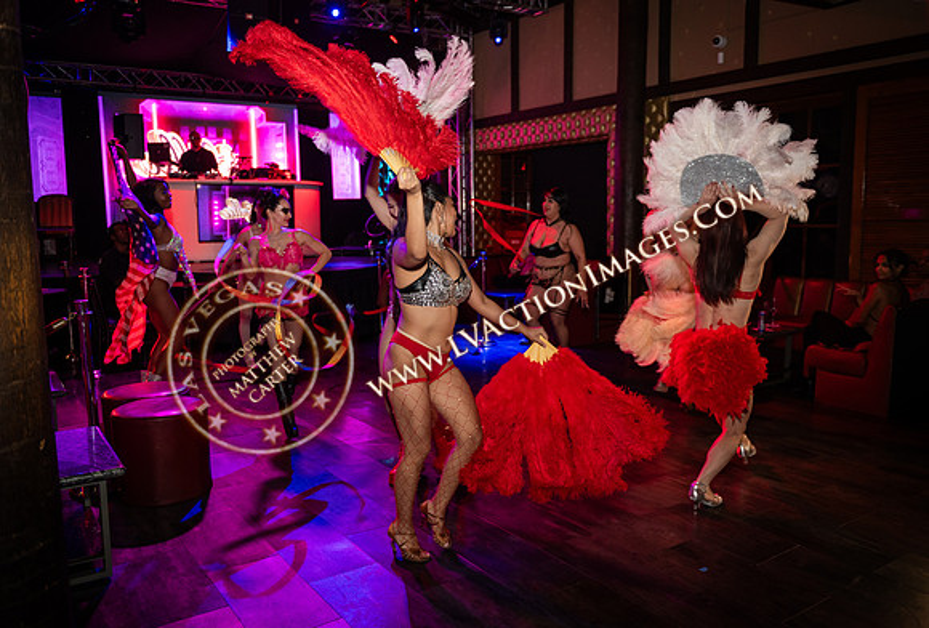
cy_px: 315
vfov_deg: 44.4
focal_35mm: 30
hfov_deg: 62.3
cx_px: 454
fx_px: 769
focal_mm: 29
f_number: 2.8
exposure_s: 1/100
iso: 1250
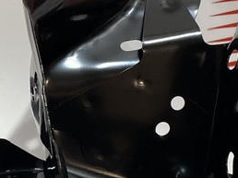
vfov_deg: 11.4
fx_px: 886
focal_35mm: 129
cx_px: -24
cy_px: 138
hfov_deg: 14.9
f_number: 1.8
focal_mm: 4.25
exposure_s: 1/121
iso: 100
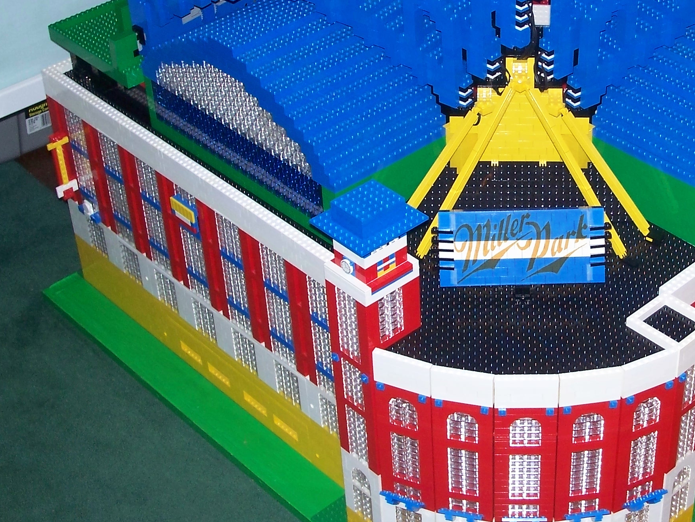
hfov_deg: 27.8
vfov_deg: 21.3
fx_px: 1386
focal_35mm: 69
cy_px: 193
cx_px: 523
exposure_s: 1/60
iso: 200
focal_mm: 7.8
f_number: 2.8
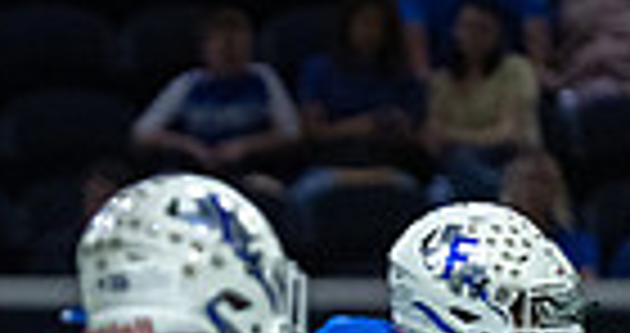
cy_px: 680
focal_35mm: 1190
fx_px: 19598
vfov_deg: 1.0
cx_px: -447
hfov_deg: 1.8
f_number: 2.8
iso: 4000
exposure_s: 1/1250
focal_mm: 200
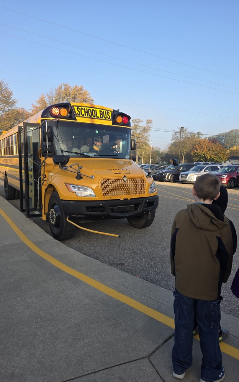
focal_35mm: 25
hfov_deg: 49.2
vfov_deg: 72.6
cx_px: 128
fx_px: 261
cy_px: 194
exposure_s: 1/1869
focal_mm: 6.3
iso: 80
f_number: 1.7
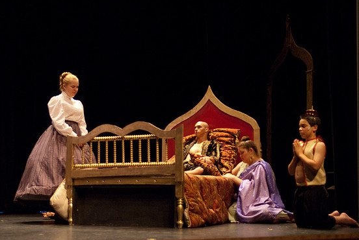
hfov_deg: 31.8
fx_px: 629
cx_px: 183
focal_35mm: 63
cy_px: 118
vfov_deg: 21.6
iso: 1000
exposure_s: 1/160
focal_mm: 40
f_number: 2.8
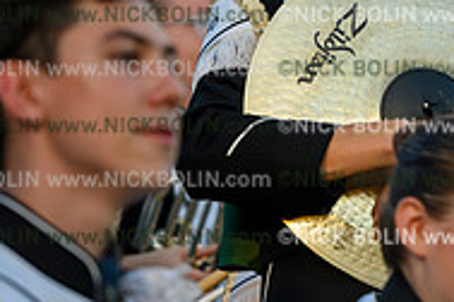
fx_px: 6179
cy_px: -152
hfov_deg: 4.2
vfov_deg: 2.8
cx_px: 461
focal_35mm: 490
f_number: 4
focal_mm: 160
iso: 160
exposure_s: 1/125
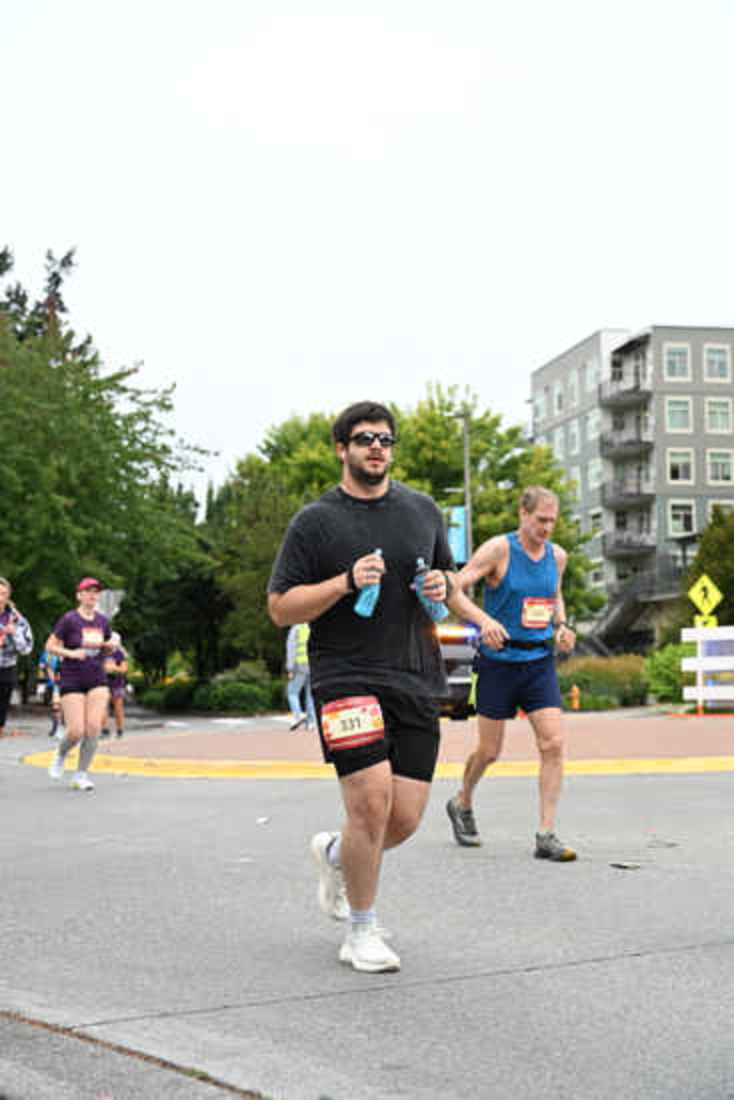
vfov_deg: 38.9
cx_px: 367
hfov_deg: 26.5
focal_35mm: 51
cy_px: 550
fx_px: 1559
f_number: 4
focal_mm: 51
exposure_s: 1/800
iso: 1600
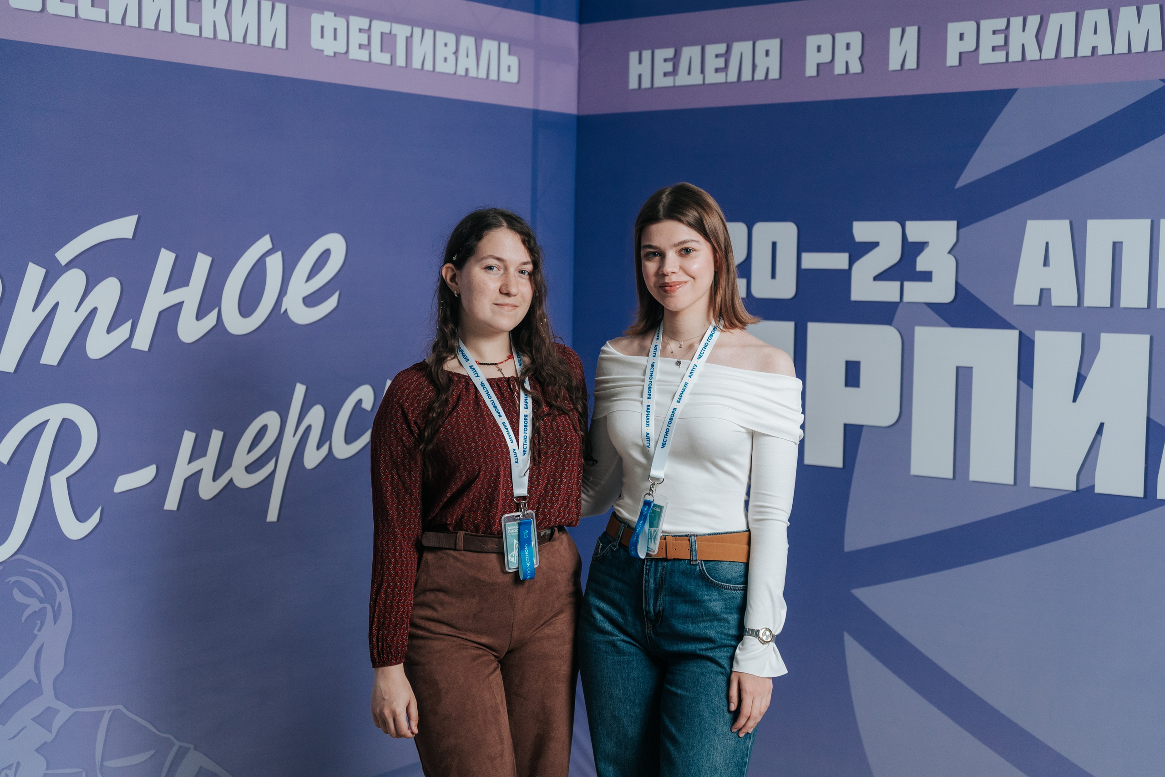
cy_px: 388
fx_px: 1618
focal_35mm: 50
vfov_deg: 27.0
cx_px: 582
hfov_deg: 39.6
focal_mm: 50
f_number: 2.8
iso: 800
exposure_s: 1/160
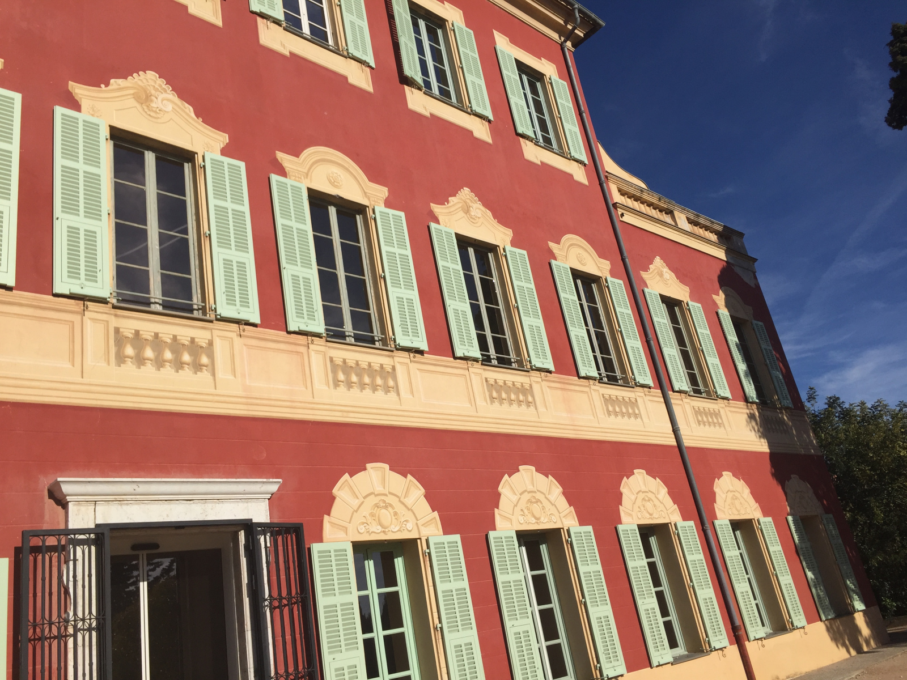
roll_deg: +10.7
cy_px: 340
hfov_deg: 61.7
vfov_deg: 48.2
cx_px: 454
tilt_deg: +22.0
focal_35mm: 29
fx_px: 760
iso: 32
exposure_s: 1/4405
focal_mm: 4.15
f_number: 2.2
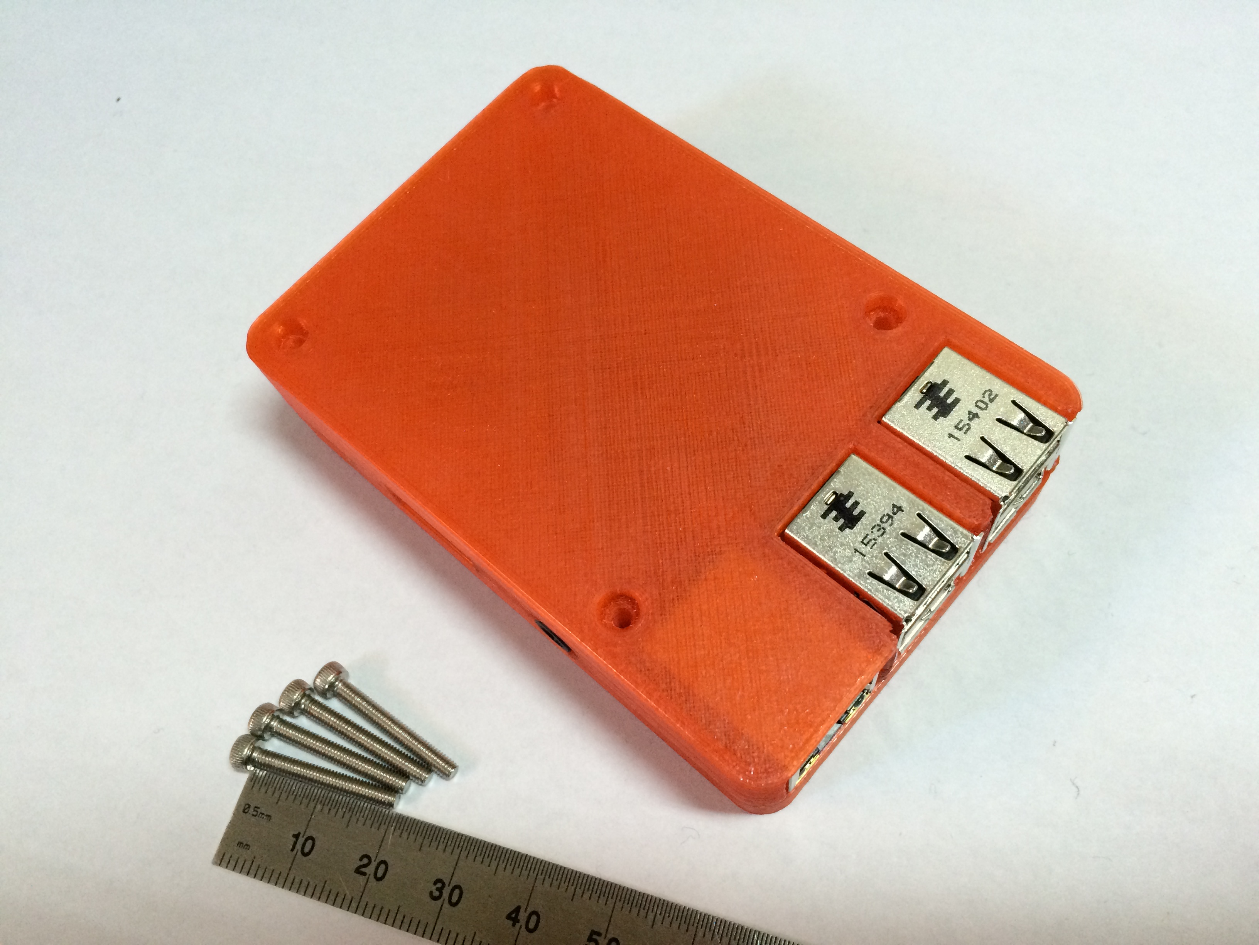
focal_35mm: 29
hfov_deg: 61.7
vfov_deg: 48.2
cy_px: 472
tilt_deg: -64.7
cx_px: 630
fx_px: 1055
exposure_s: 1/30
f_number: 2.2
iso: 160
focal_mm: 4.15
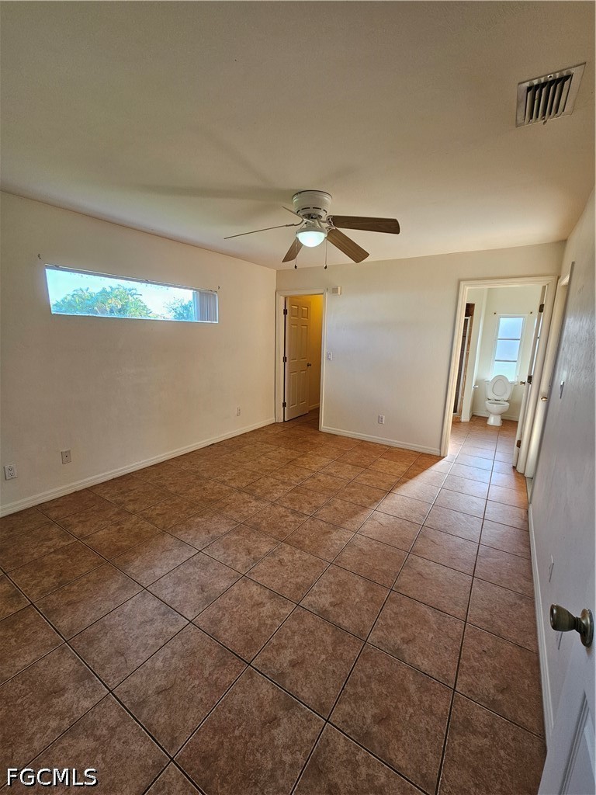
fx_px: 298
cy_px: 398
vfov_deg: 106.2
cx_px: 298
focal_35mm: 13
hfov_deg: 89.9
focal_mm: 2.2
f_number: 2.2
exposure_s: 1/60
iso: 64
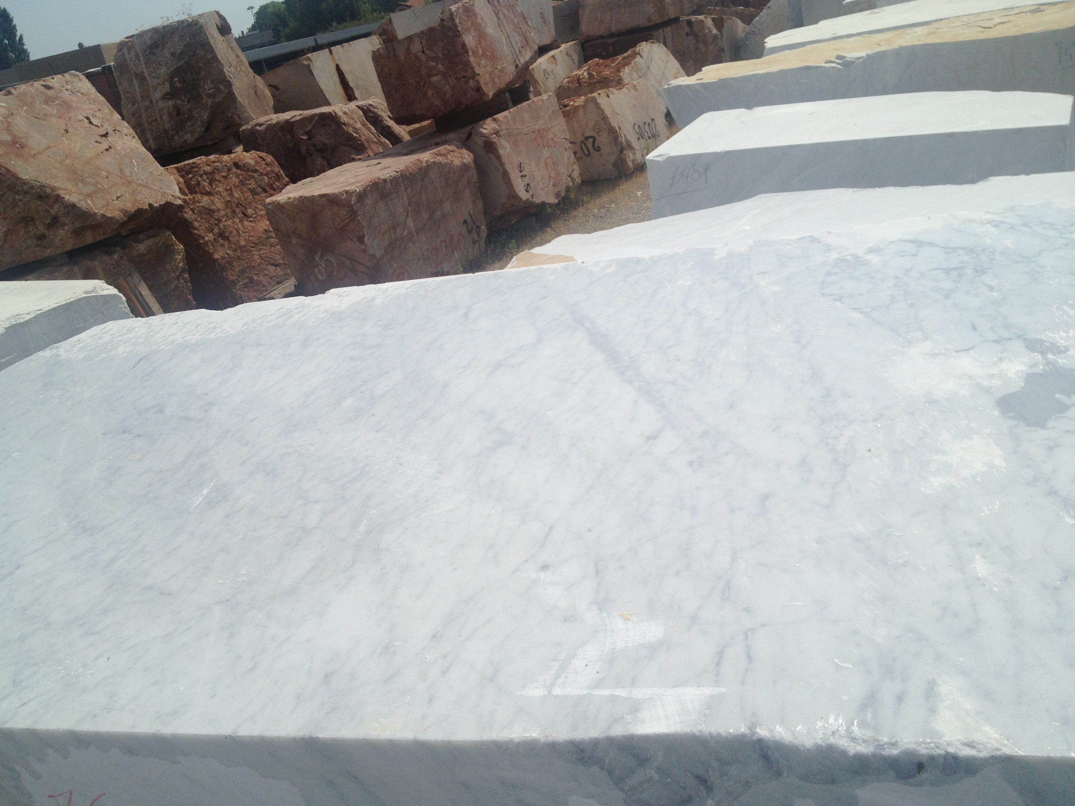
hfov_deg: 52.6
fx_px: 1087
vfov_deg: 40.7
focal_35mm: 35
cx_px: 538
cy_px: 403
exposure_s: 1/5025
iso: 50
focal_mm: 4.28
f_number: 2.4
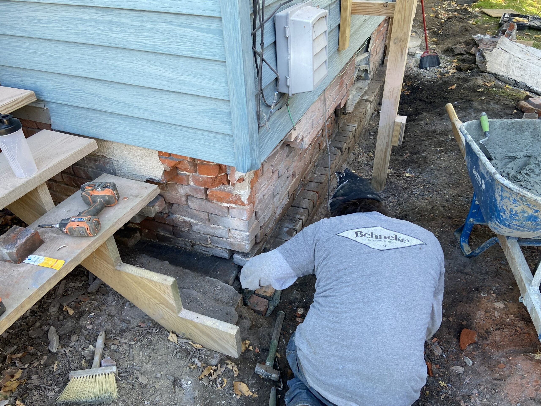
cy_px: 203
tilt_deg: -35.7
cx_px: 270
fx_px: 406
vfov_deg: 53.1
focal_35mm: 26
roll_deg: +1.4
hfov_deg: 67.3
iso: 50
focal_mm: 4.25
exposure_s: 1/122
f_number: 1.8
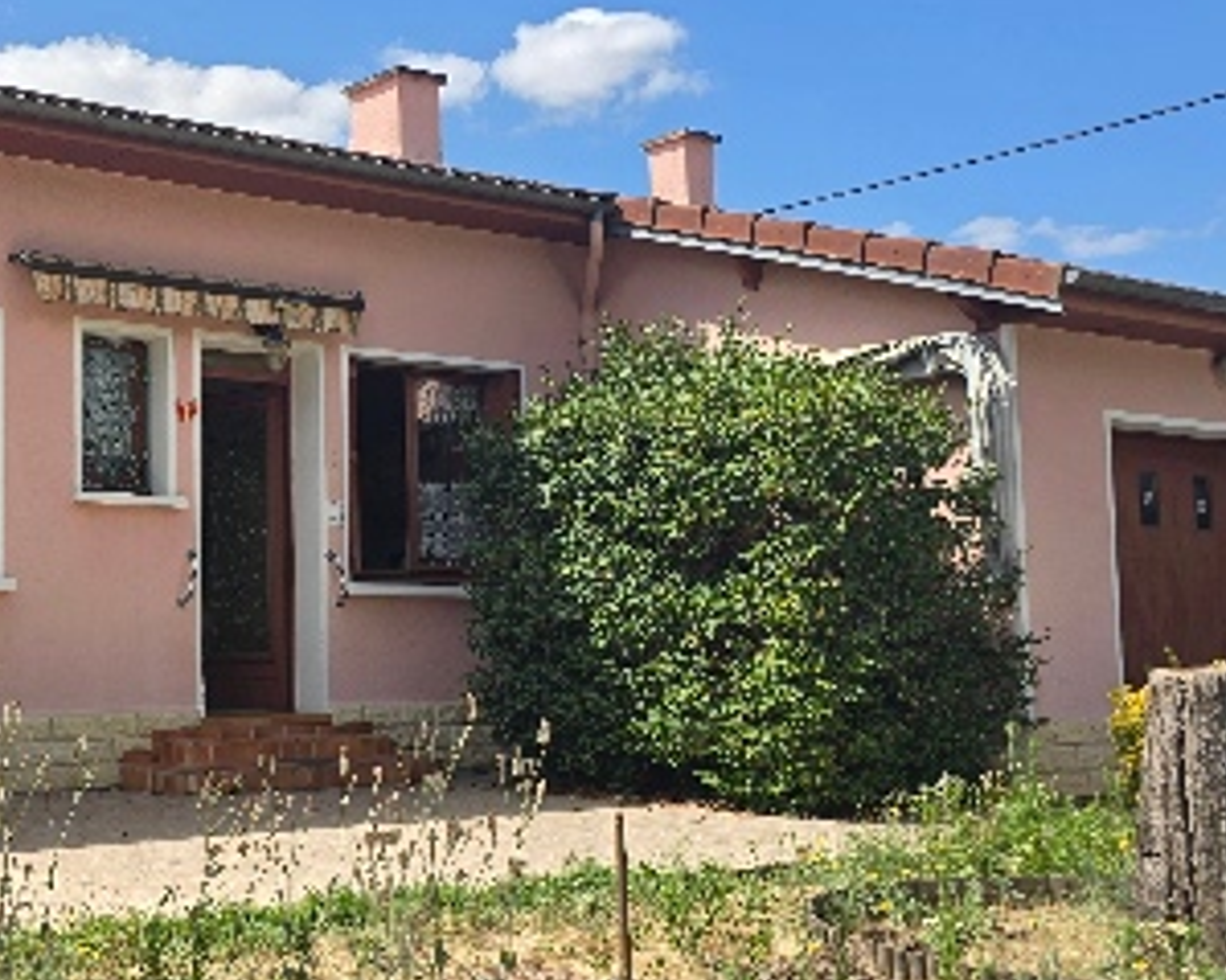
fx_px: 1741
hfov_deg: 36.4
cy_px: 484
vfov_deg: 31.4
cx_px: 127
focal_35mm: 48
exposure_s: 1/603
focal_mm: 6.3
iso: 12
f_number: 1.7
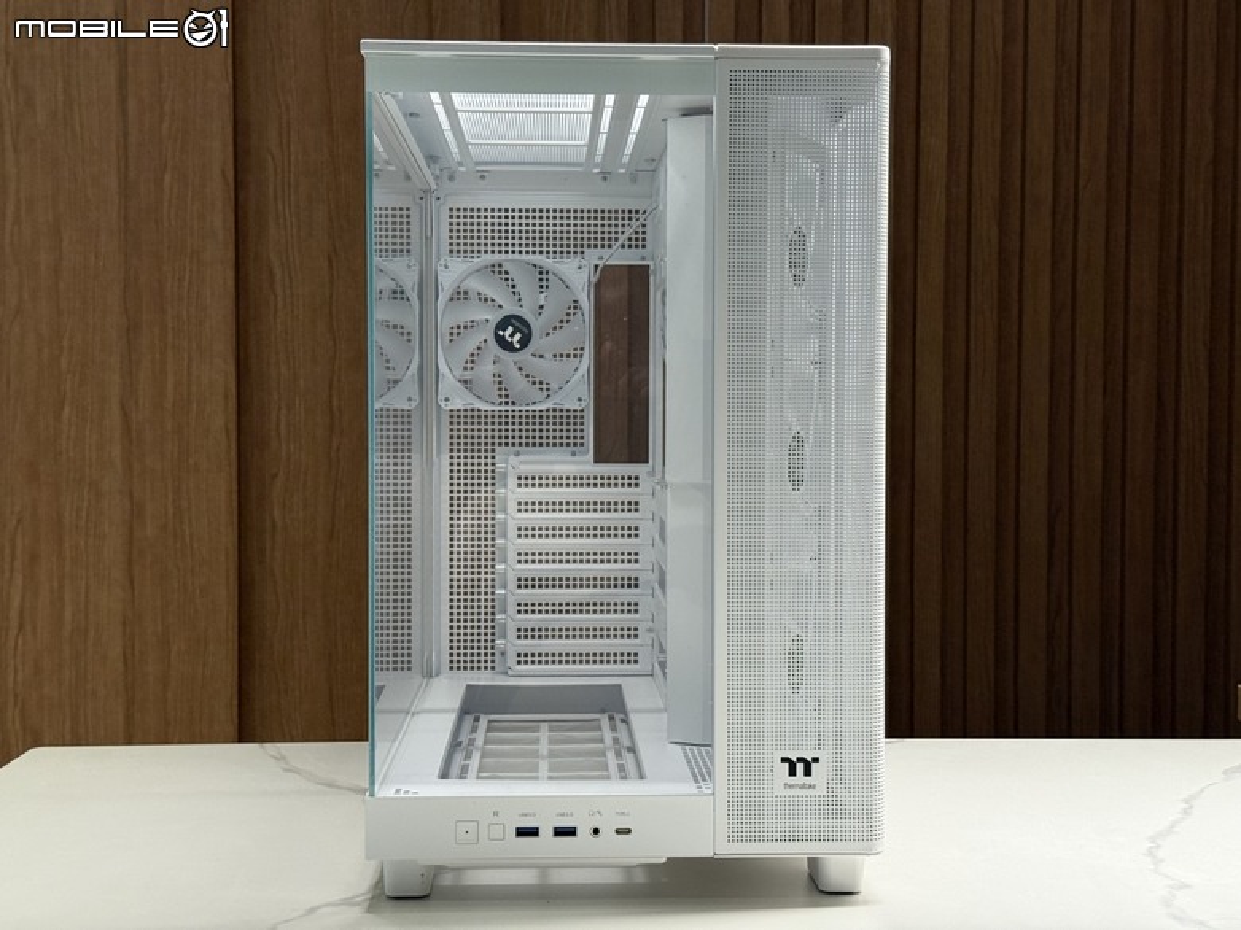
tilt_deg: -2.1
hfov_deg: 39.7
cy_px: 465
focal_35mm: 48
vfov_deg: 30.3
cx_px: 620
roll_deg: -0.4
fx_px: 1721
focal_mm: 6.76
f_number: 1.78
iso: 250
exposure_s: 1/40
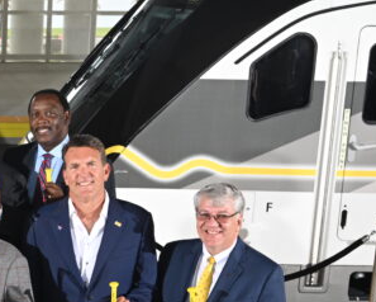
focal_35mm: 97
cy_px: 239
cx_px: -134
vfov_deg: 15.8
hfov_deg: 18.2
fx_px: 1080
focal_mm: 30
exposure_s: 1/250
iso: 500
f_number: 8
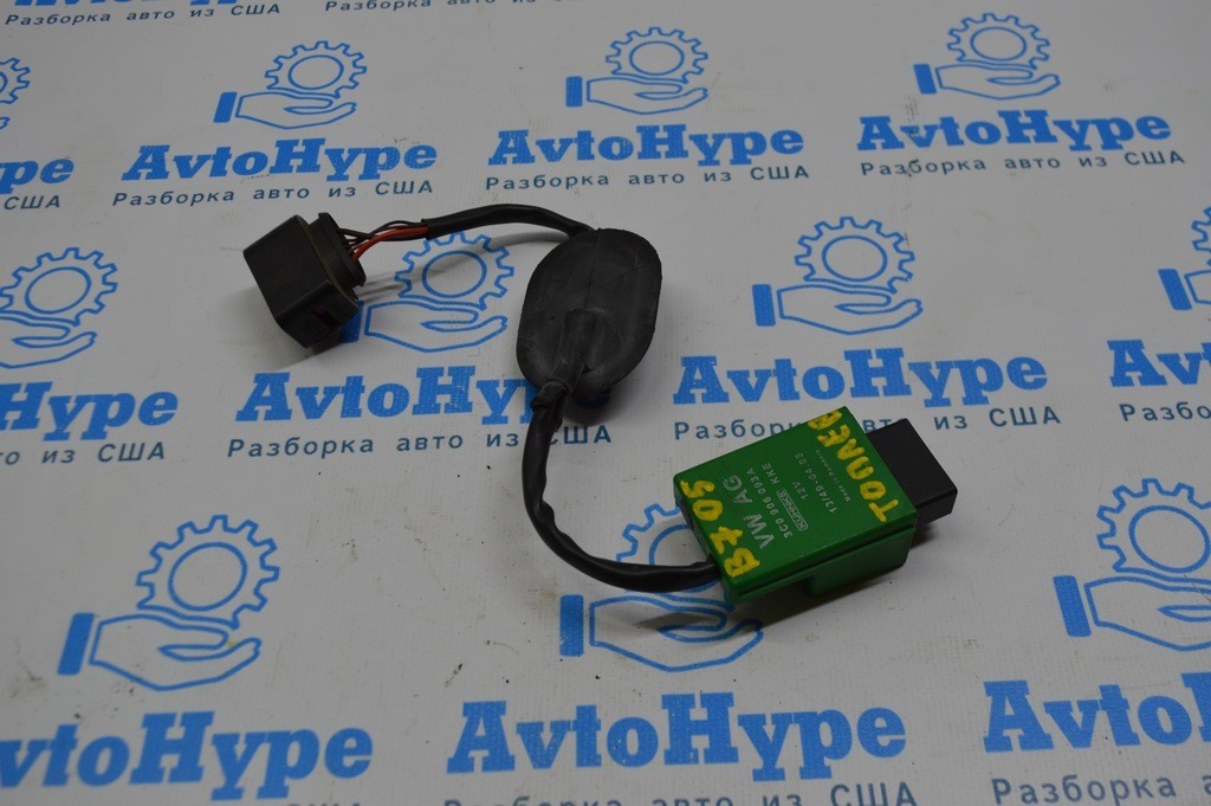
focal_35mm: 36
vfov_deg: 36.8
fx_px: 1210
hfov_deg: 53.2
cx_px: 606
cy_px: 403
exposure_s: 1/60
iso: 200
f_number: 5.6
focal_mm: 24
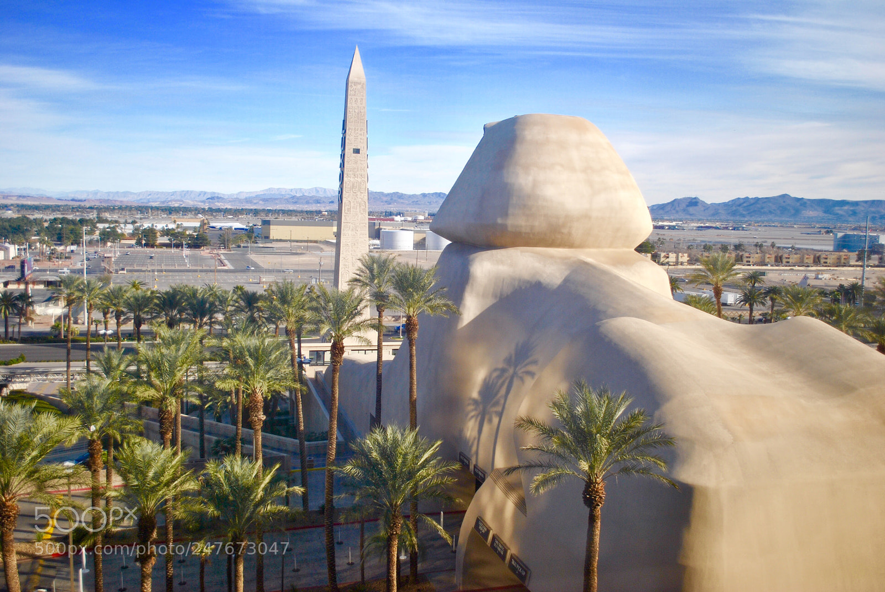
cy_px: 296
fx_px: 886
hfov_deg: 53.1
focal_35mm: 36
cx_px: 442
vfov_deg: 37.0
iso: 200
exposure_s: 1/50
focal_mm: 24
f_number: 4
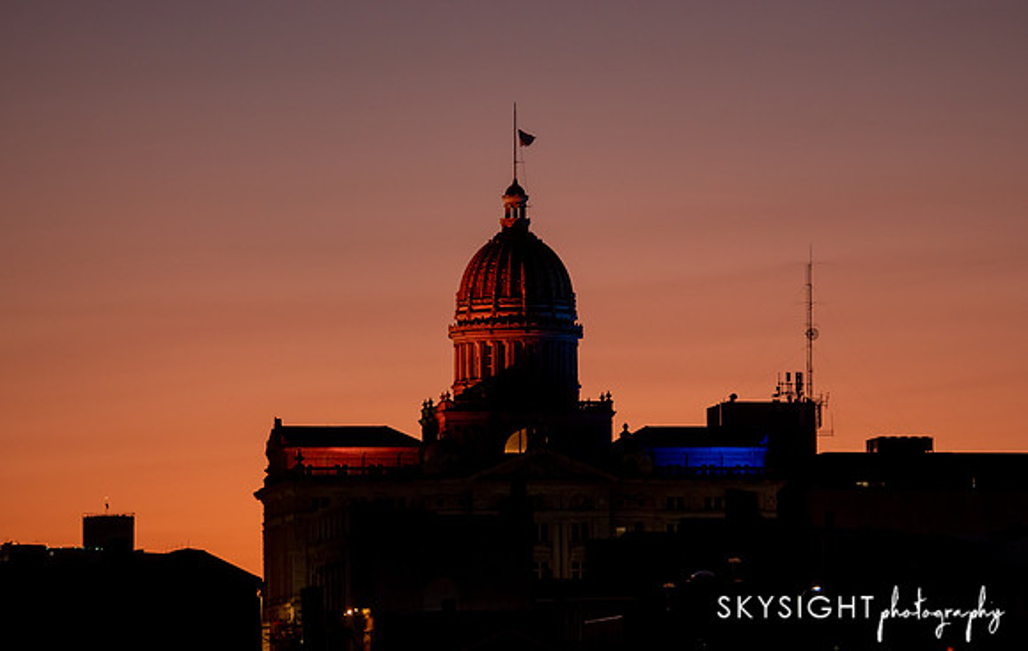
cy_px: 251
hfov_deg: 8.6
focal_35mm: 244
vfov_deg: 5.4
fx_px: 6849
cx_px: 569
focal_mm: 100
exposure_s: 1/50
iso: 640
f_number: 4
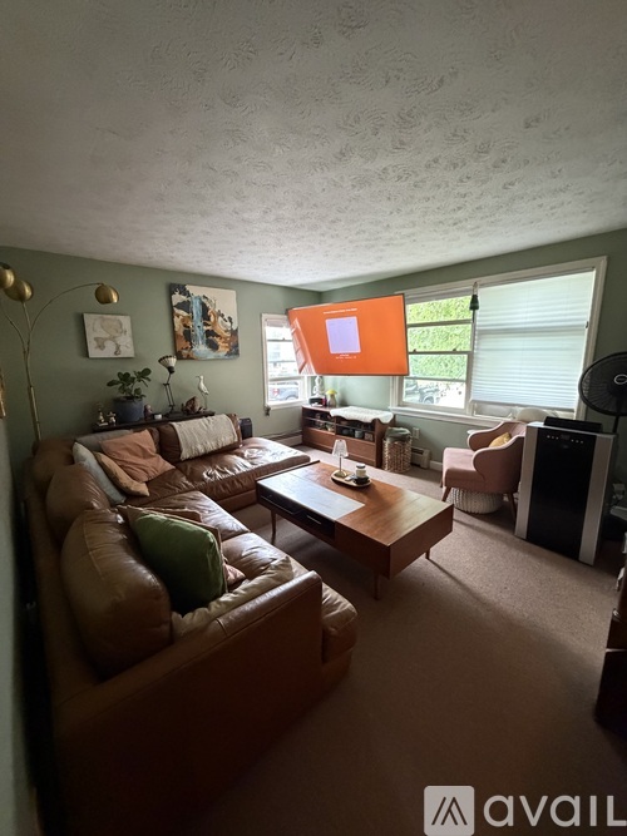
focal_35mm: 14
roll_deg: -0.2
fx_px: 338
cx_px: 314
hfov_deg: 85.7
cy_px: 418
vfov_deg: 102.1
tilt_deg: -8.6
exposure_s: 1/60
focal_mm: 2.22
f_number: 2.2
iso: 1000
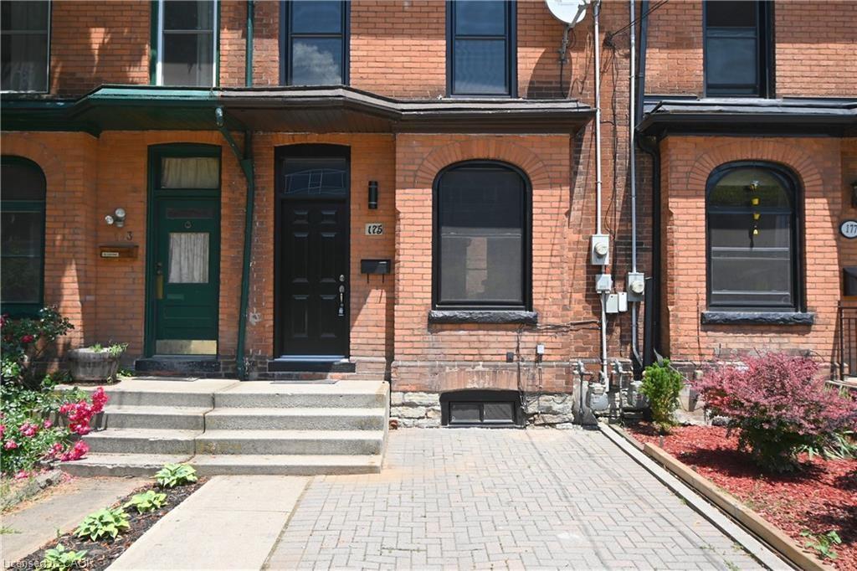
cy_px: 286
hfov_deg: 71.5
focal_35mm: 25
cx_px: 428
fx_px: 595
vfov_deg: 51.3
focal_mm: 17
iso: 100
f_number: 6.3
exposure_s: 1/320
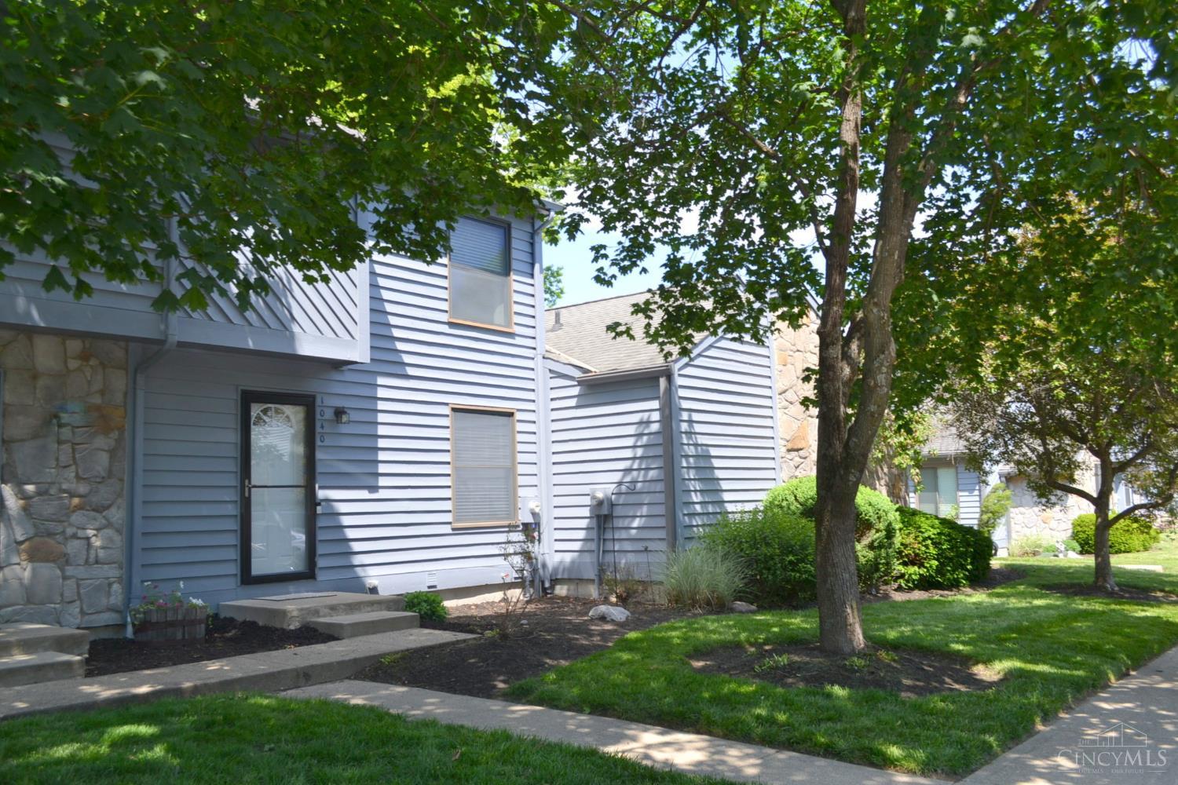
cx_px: 589
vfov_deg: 43.6
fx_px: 982
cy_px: 392
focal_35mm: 30
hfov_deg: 61.9
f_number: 6.3
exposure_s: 1/160
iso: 100
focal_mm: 20
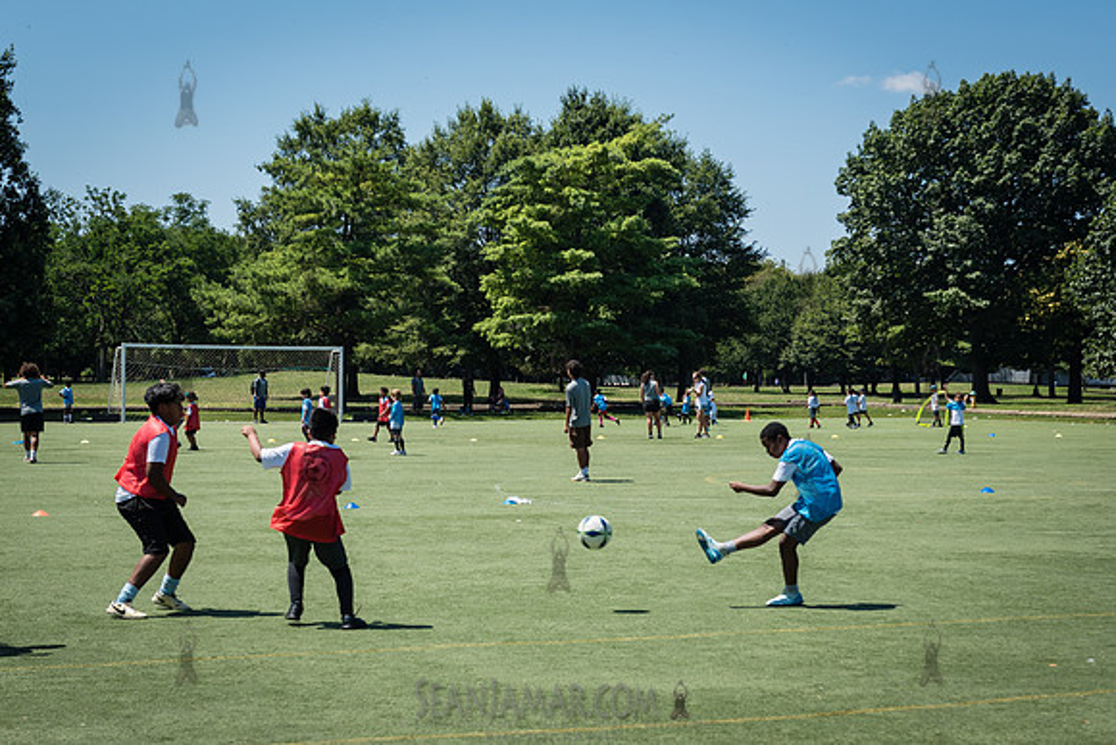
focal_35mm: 70
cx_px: 601
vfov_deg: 19.5
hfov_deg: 28.8
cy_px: 448
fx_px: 2169
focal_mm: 52
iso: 200
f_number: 5
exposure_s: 1/800
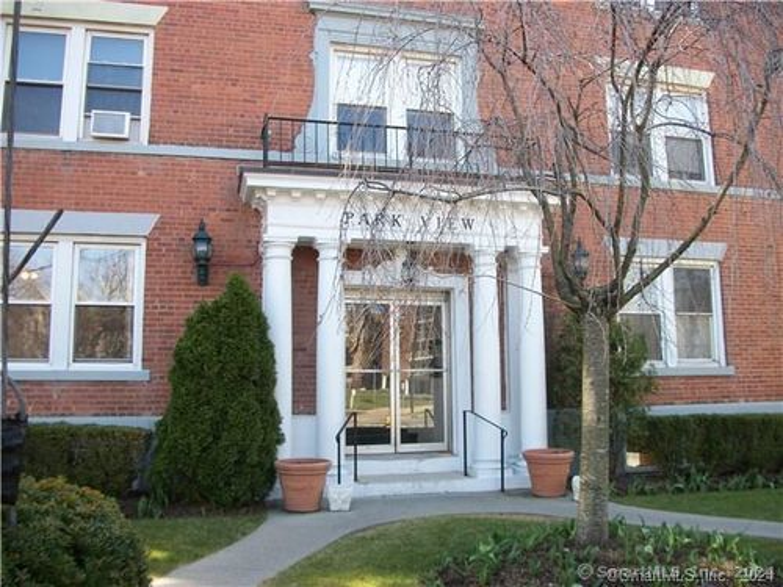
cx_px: 392
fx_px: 724
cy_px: 294
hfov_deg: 56.8
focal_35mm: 32
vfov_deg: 44.2
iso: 80
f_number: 2.9
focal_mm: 5.7
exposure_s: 1/160
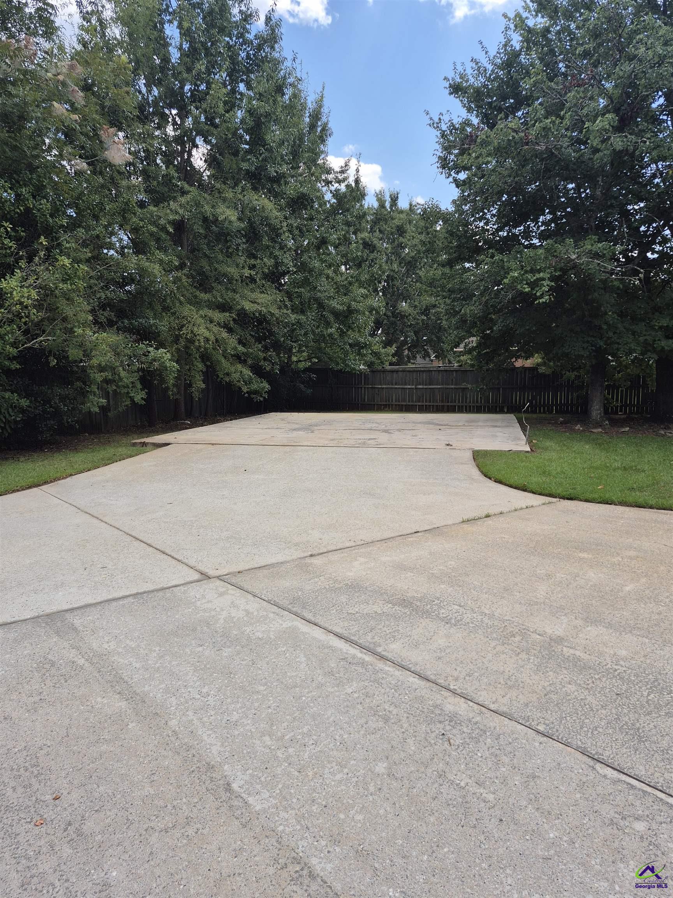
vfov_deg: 73.9
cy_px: 449
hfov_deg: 58.9
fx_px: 596
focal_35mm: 23
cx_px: 336
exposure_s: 1/1188
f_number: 1.8
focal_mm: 5.4
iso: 25
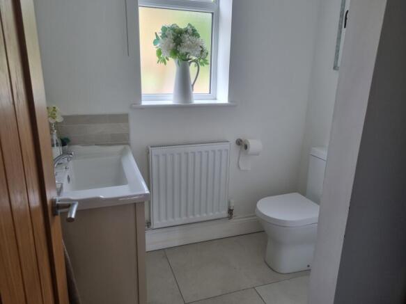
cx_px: 203
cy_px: 152
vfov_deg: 53.0
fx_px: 305
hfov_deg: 67.3
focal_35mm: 26
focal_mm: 5.4
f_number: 1.8
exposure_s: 1/100
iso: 64
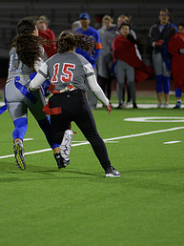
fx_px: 2534
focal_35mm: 357
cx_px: 53
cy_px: 94
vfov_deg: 5.6
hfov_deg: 4.2
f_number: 2.8
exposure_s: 1/200
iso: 720
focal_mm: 165
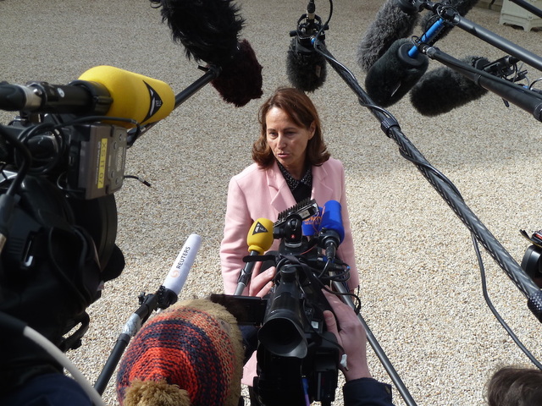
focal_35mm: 44
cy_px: 203
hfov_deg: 42.9
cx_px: 271
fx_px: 689
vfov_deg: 32.9
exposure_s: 1/250
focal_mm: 7.3
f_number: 4
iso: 80
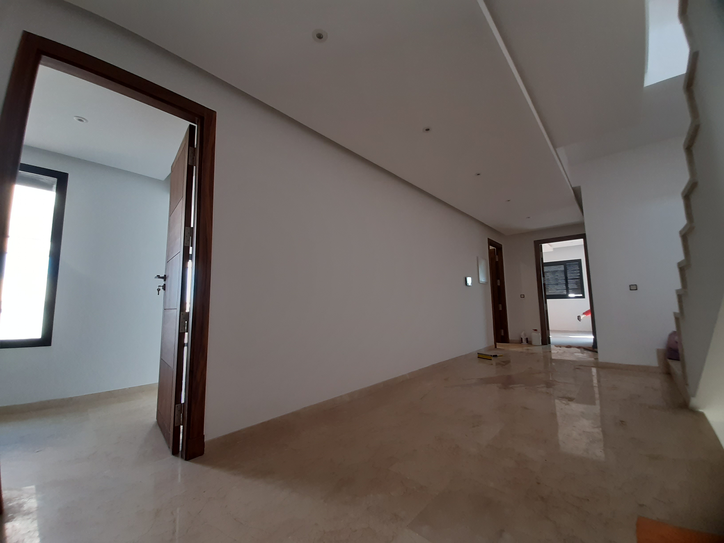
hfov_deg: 106.2
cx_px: 362
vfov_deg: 89.9
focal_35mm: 13
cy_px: 272
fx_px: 272
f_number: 2.2
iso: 100
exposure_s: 1/50
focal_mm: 1.42
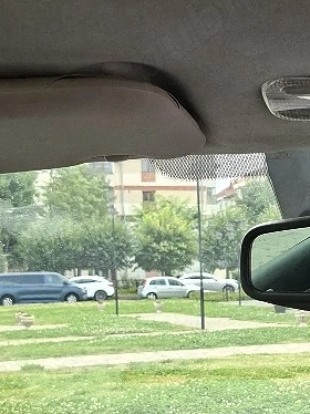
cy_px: 324
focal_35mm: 82
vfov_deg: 23.5
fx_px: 980
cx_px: 321
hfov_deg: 17.5
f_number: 1.8
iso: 50
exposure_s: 1/312
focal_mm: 5.54
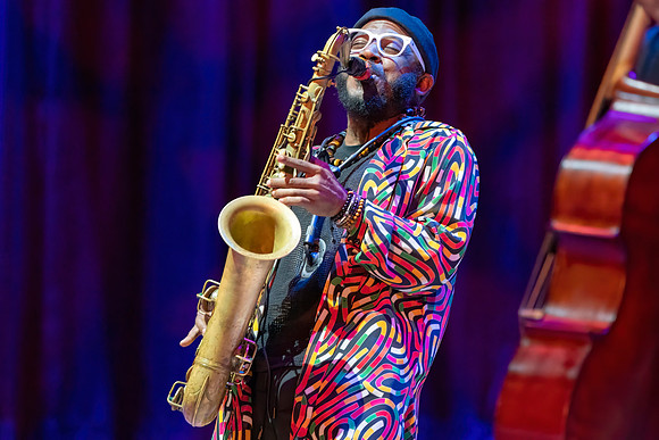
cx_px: 415
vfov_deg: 3.3
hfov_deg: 4.9
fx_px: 7665
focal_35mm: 419
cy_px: 232
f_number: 5.6
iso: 6400
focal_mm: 330
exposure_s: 1/320
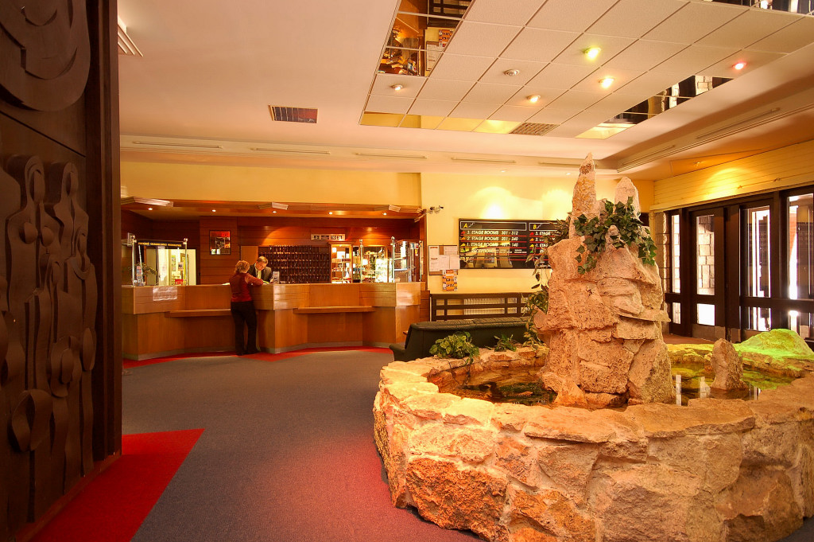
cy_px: 271
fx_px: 441
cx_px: 407
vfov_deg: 63.1
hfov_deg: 85.5
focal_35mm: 20
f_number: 5.6
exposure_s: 1/2
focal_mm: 13
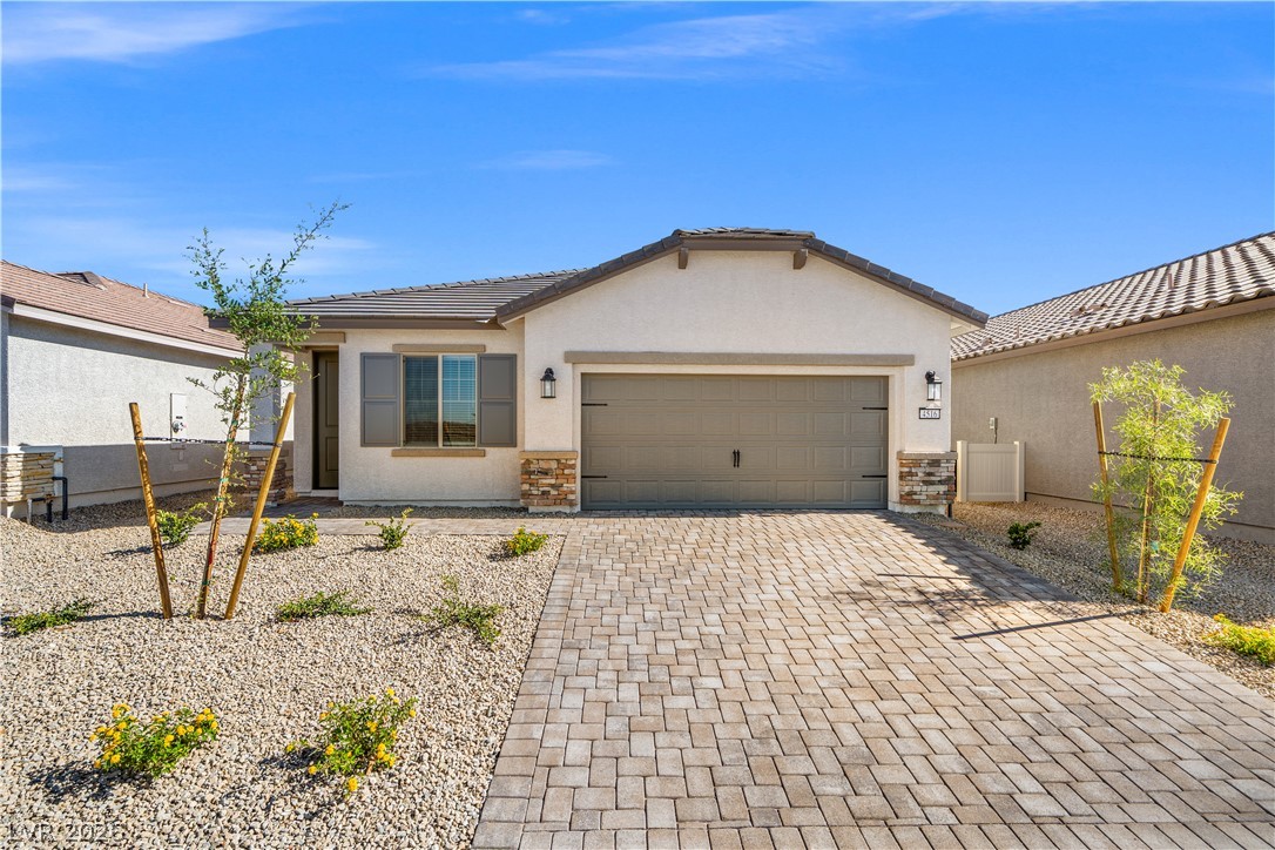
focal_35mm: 15
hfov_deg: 100.4
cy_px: 425
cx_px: 638
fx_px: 531
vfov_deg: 77.3
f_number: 9
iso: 200
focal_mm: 15
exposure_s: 1/400
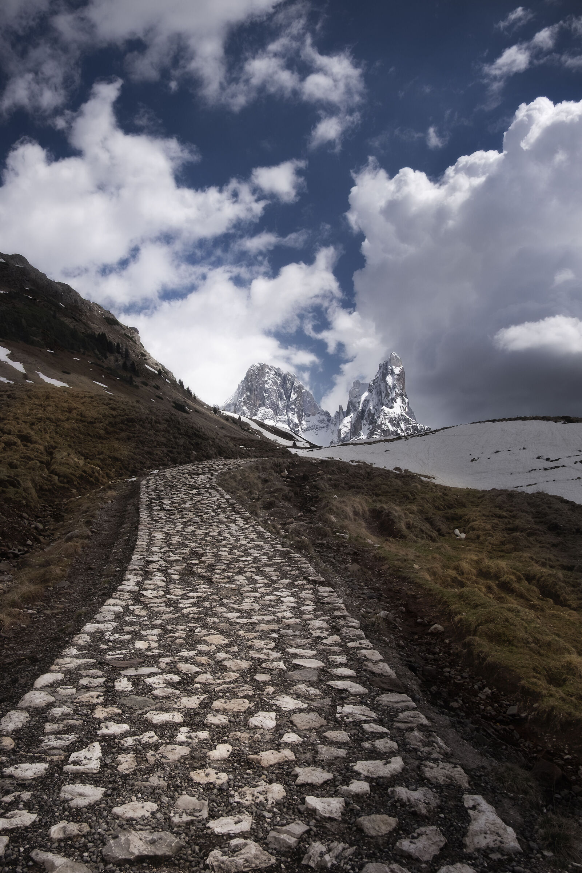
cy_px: 436
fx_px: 727
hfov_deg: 43.6
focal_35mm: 30
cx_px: 291
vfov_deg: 61.9
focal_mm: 20.1
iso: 200
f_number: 9
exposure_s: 1/480
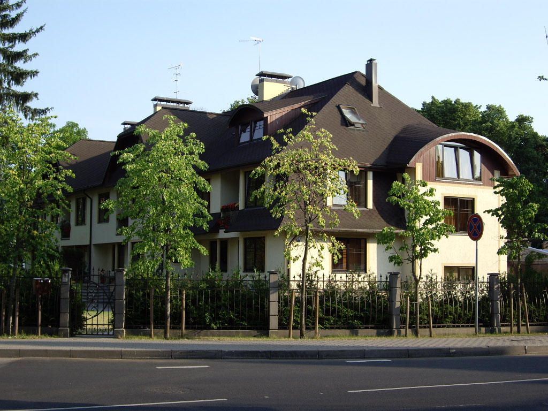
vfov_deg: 26.6
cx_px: 274
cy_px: 206
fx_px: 871
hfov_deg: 34.9
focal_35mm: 55
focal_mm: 11.5
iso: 50
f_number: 3.4
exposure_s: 1/250
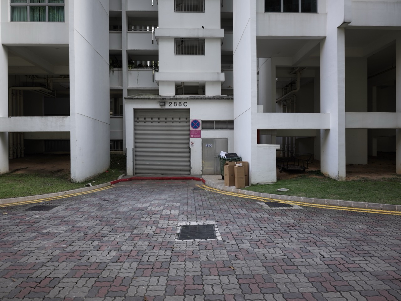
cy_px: 150
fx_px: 255
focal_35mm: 22
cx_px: 200
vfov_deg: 61.1
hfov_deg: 76.4
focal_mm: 28
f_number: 8
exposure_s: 1/15
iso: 100
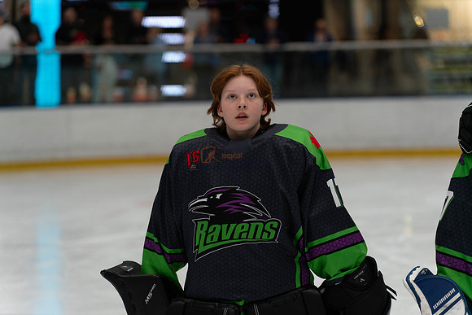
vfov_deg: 11.8
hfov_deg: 17.6
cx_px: 236
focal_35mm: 116
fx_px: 1521
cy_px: 158
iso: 2000
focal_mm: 116
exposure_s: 1/2000
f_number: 3.2
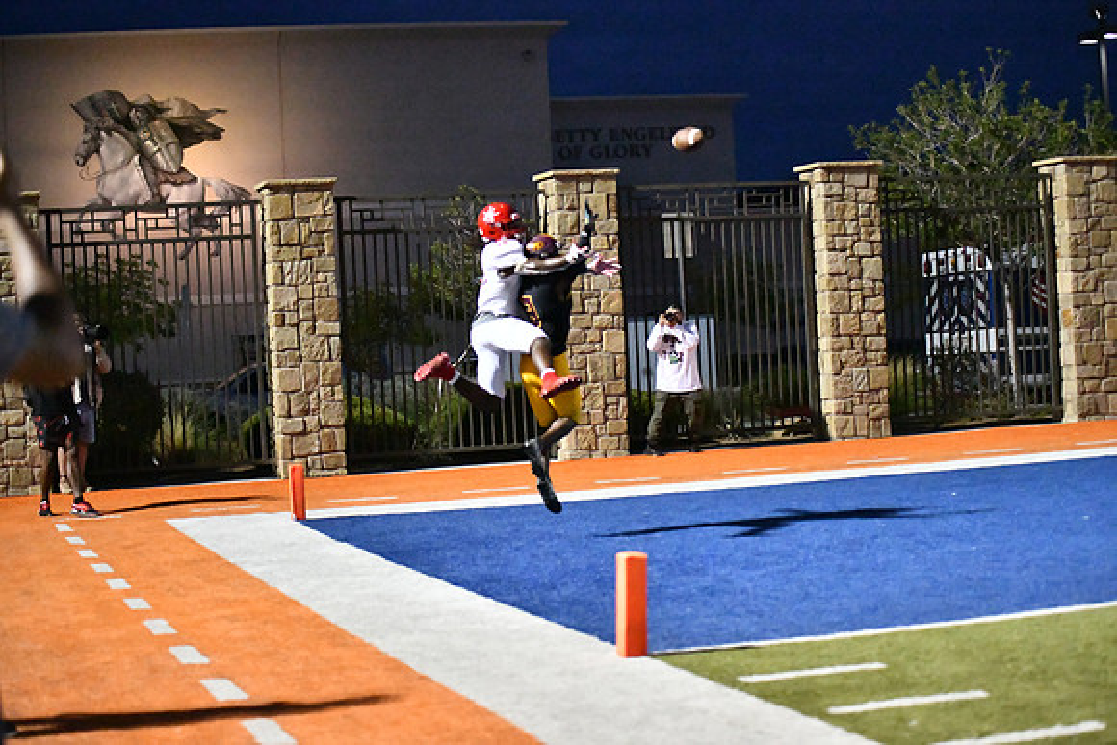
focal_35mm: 70
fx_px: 2172
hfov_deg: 28.8
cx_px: 558
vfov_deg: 19.5
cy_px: 372
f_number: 2.8
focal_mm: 70
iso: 25600
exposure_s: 1/3200
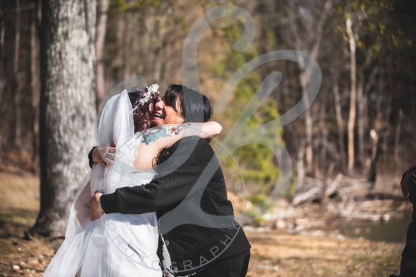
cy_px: 138
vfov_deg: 16.7
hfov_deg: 24.8
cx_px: 208
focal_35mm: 82
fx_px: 948
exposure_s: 1/2500
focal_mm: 82
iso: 100
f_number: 2.8
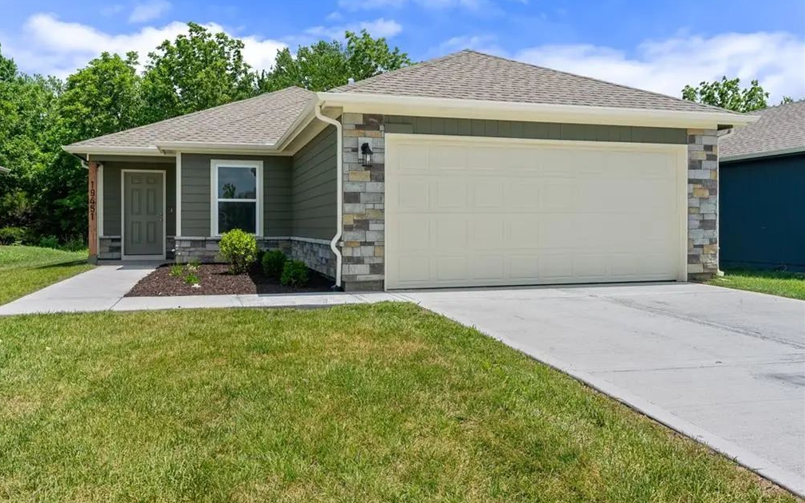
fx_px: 658
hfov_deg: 62.9
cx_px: 397
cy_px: 251
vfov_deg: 41.8
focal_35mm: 30
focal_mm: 29
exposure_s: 1/60
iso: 200
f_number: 16
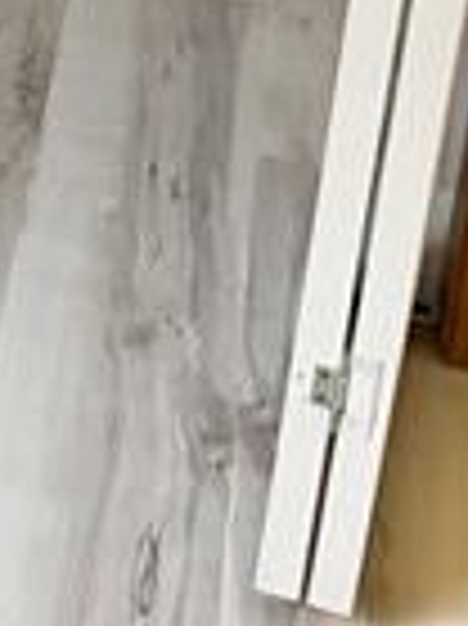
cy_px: -450
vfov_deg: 13.5
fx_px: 2401
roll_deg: -4.2
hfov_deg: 10.6
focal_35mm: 133
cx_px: -333
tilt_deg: -23.3
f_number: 1.78
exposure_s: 1/60
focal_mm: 6.76
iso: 640
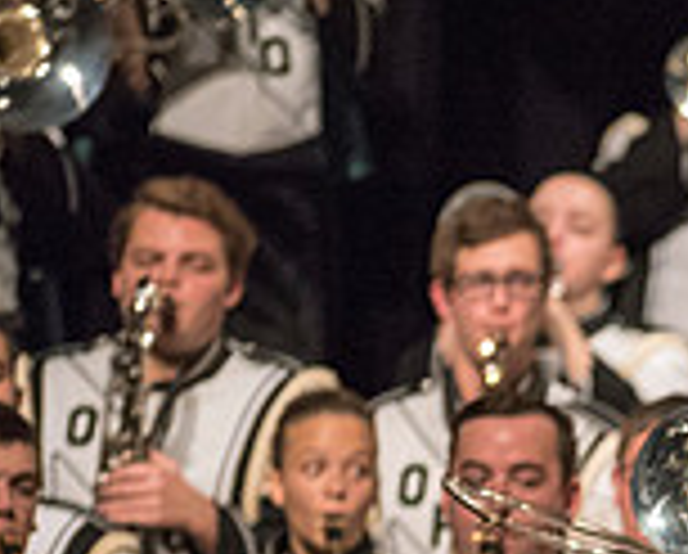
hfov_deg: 1.8
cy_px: 817
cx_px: 1228
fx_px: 21727
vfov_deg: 1.5
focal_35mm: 1065
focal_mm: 300
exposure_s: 1/500
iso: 4000
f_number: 2.8
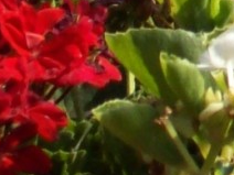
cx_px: 866
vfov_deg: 2.2
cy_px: -409
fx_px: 4434
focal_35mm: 656
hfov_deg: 2.9
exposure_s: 1/624
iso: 80
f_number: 4.3
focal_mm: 14.3
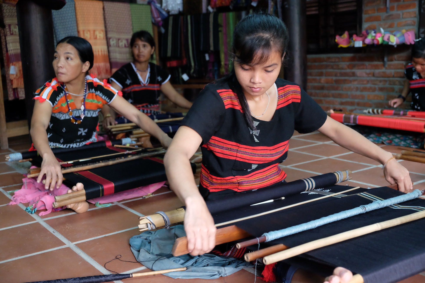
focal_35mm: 42
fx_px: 496
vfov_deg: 31.9
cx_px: 212
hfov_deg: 46.4
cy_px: 142
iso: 3200
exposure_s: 1/60
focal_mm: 27.7
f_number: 3.2
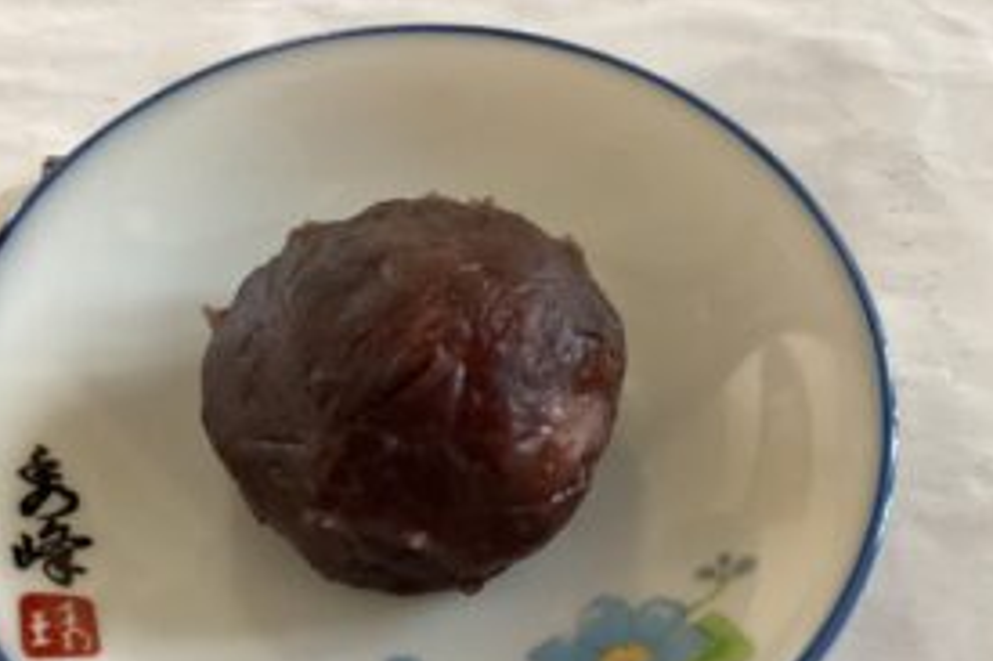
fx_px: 1213
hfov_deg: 44.4
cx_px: 439
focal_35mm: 44
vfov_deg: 30.0
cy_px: 489
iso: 320
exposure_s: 1/50
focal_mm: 3.3
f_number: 2.4
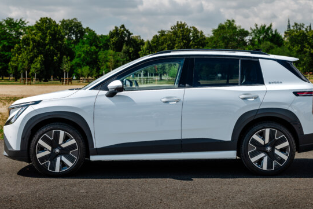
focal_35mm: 71
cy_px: 88
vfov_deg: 19.2
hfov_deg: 28.4
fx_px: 617
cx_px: 164
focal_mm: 50
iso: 50
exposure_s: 1/250
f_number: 3.5
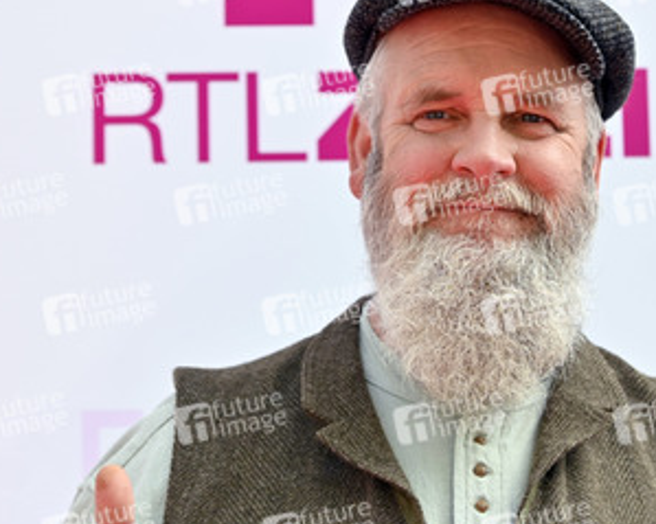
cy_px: 254
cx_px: 479
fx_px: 1921
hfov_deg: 19.3
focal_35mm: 99
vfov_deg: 15.5
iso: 400
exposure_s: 1/1000
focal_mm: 70
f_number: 2.8
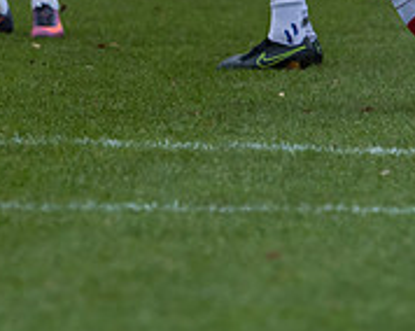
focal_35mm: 725
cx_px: 354
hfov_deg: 2.7
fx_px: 8895
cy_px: -126
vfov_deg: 2.1
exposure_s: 1/1000
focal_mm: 135
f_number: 2.8
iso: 800
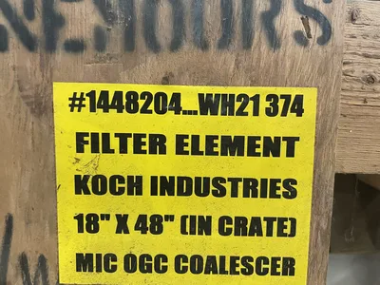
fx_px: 285
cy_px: 142
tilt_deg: -8.0
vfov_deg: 53.1
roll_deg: -0.9
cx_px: 190
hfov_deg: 67.3
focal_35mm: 26
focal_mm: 4.2
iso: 500
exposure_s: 1/40
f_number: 1.6
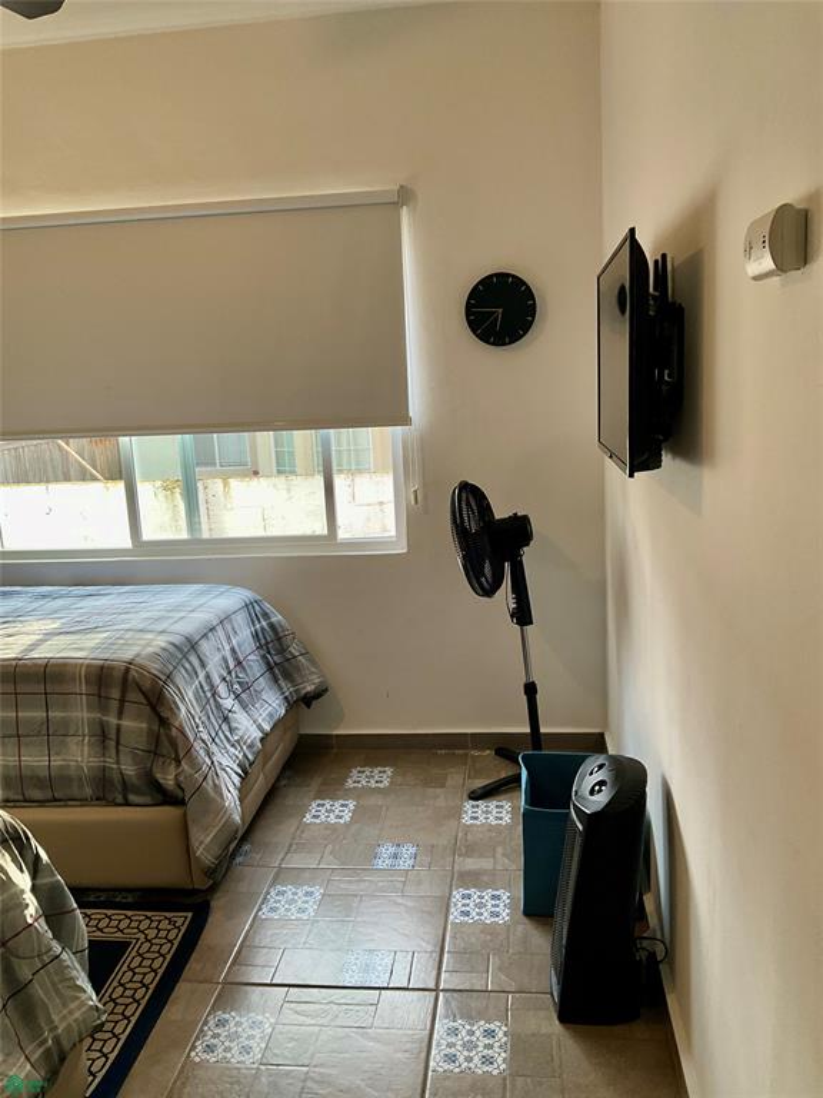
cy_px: 549
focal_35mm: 29
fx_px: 919
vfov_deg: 61.7
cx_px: 412
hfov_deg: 48.2
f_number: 1.8
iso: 80
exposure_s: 1/60
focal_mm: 3
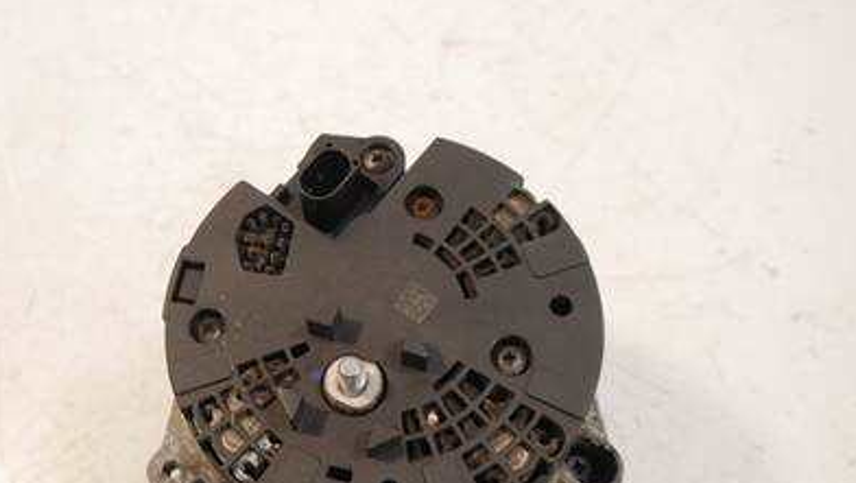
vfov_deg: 29.7
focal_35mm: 40
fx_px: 908
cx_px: 336
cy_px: 297
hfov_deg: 50.1
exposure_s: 1/60
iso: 640
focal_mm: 15
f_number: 3.5
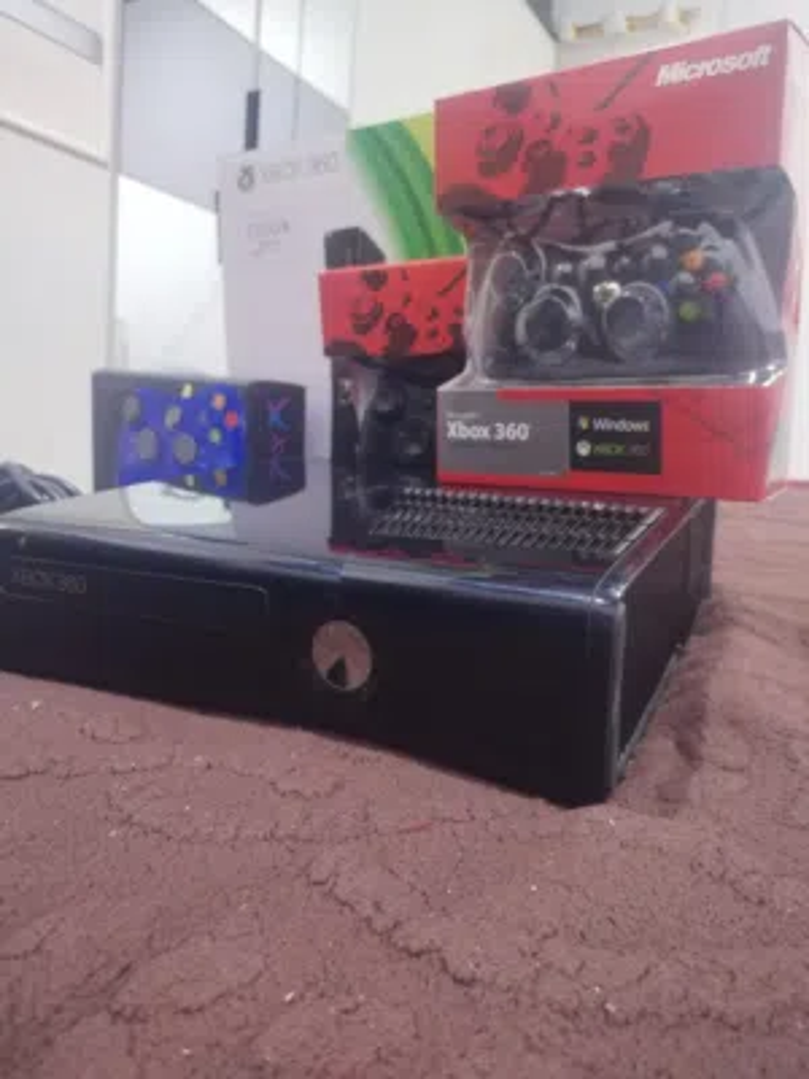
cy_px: 540
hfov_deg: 53.1
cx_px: 404
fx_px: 810
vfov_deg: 67.3
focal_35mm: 26
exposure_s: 1/25
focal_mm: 4.75
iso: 527
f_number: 1.8
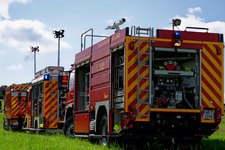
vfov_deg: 15.2
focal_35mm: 90
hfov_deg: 22.6
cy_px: 81
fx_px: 563
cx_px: 105
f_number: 2.8
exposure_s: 1/1000
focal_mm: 70
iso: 50
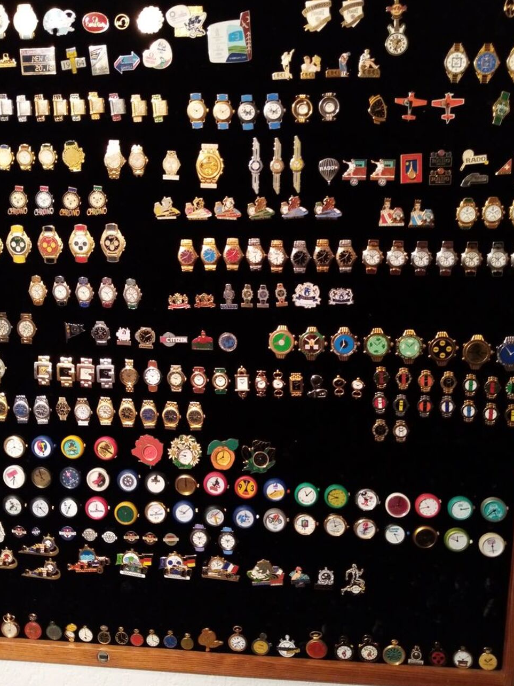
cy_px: 346
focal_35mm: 27
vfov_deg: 65.3
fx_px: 535
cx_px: 265
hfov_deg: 51.3
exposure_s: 1/25
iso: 534
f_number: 1.8
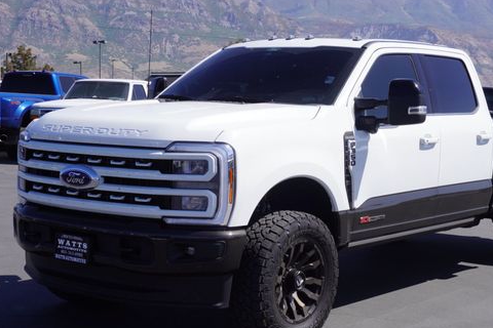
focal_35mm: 68
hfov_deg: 29.6
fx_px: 931
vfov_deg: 20.0
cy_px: 200
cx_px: 290
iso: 100
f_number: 11
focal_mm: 34
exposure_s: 1/160
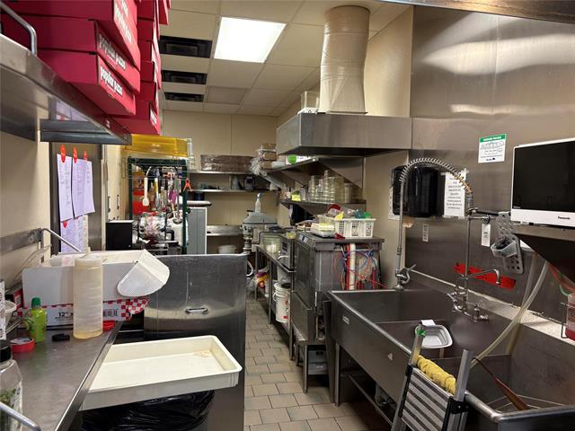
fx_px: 432
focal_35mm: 26
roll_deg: -0.5
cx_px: 288
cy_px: 216
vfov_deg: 53.1
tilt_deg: -2.8
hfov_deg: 67.3
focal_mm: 5.96
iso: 125
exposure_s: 1/60
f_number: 1.6
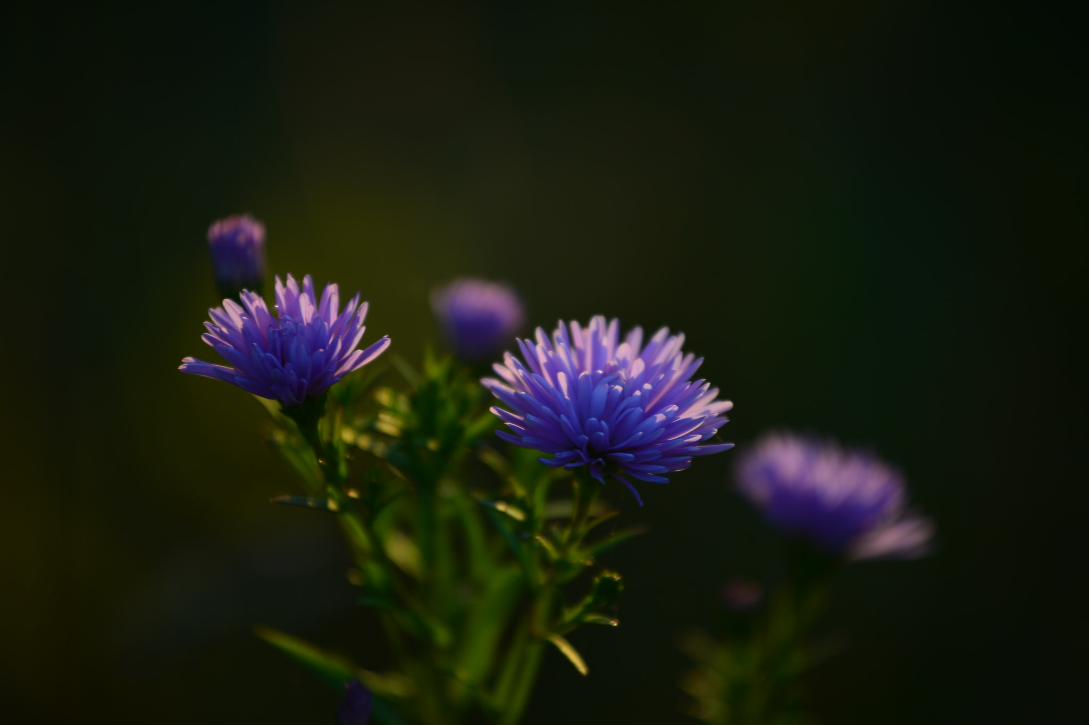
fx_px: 6046
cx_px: 544
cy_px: 362
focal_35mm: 200
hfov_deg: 10.3
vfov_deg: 6.9
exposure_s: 1/200
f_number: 4
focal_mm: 200
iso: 125
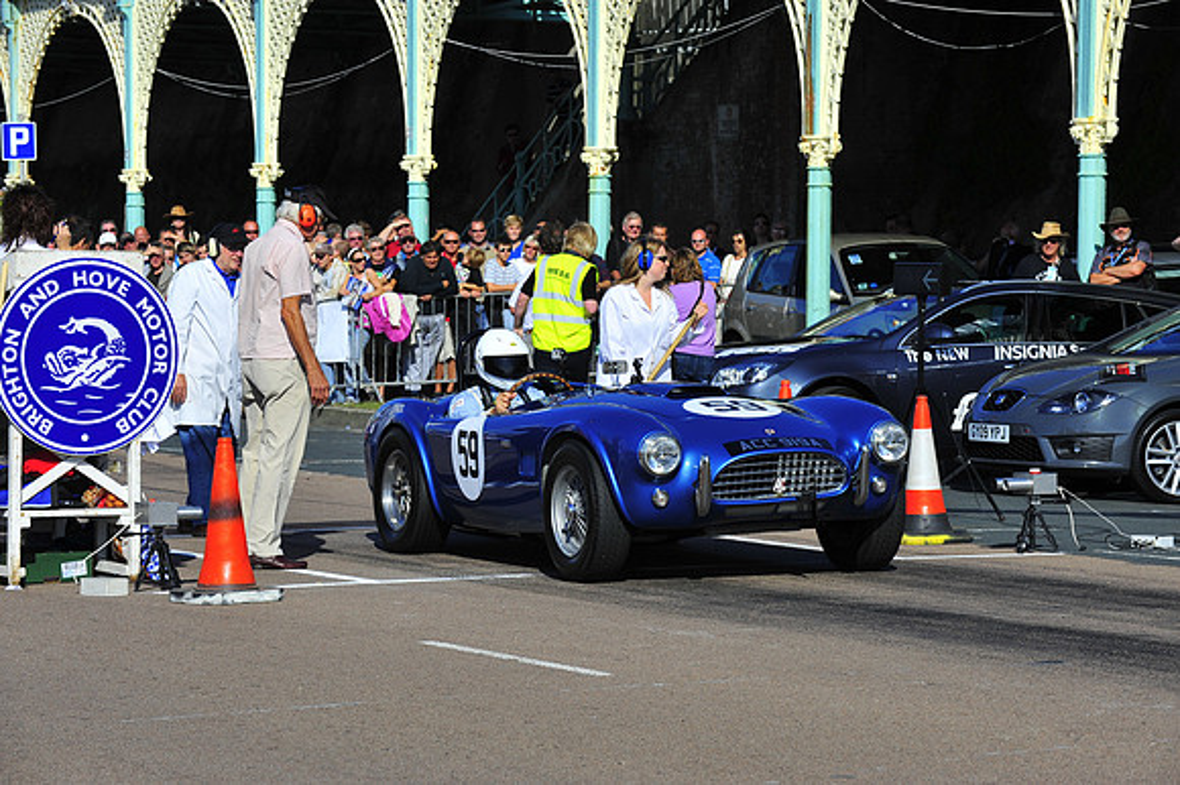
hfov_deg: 15.2
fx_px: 4422
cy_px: 392
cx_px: 590
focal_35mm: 135
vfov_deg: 10.1
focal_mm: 135
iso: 400
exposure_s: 1/1000
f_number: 10
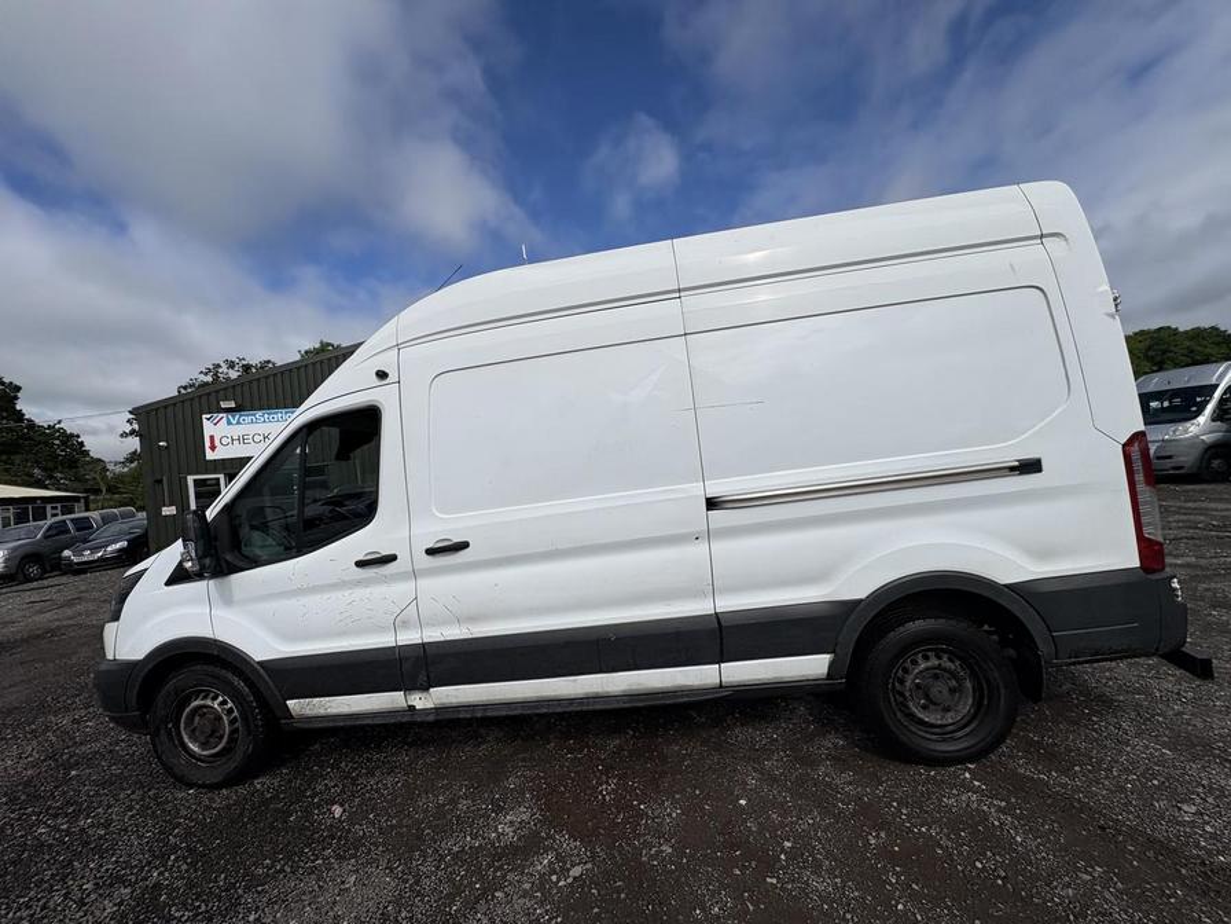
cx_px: 616
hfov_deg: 102.1
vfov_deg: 85.7
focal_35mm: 14
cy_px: 462
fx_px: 498
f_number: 2.2
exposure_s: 1/6135
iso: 40
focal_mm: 2.22
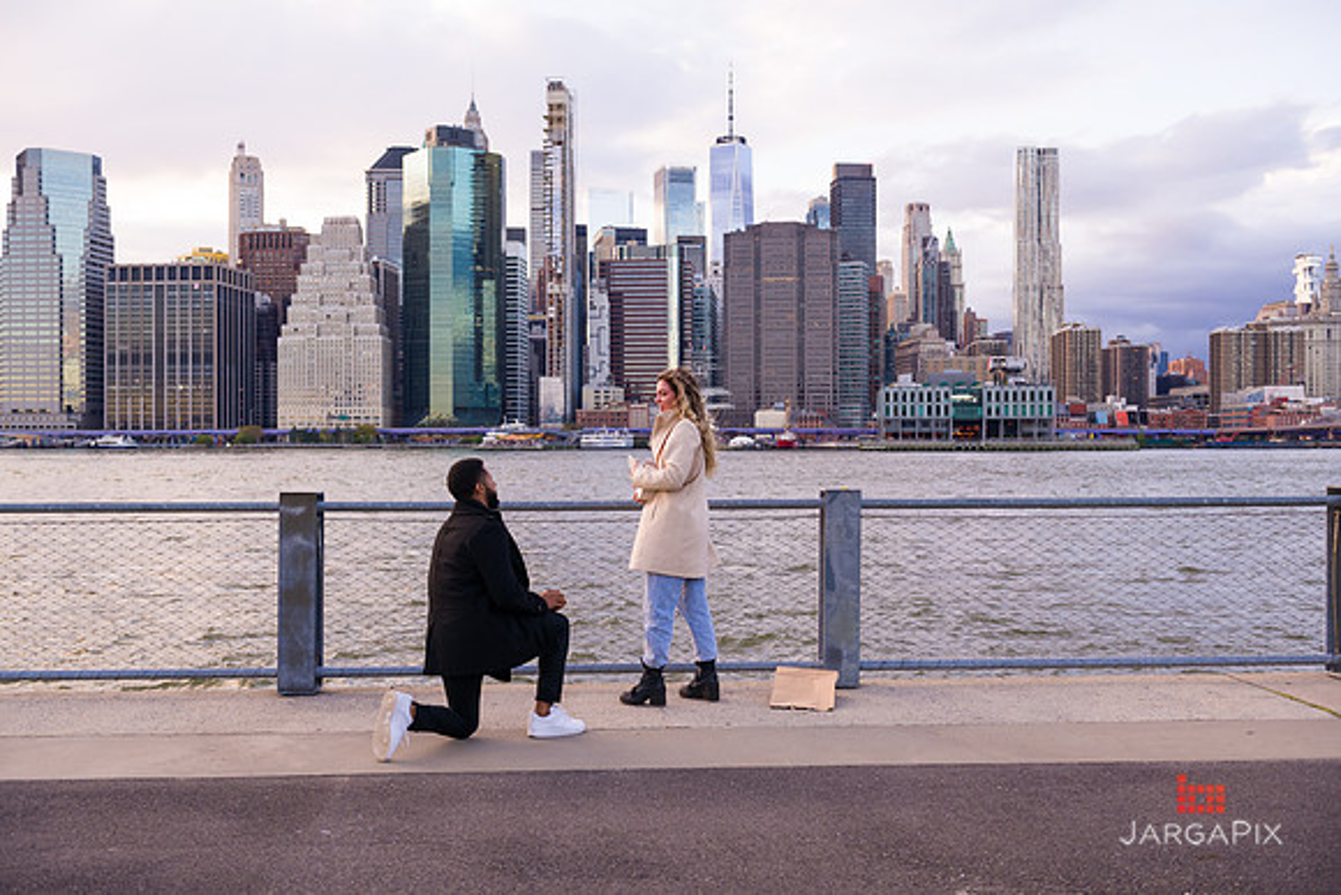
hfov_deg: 55.8
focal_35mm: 34
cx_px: 670
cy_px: 448
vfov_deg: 38.9
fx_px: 1267
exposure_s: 1/200
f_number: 4
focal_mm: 34
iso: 250
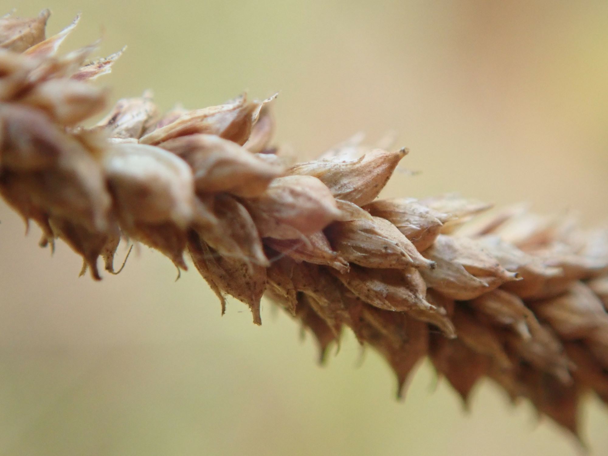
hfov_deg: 19.6
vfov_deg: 14.8
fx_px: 1756
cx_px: 304
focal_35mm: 100
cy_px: 228
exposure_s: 1/400
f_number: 4.9
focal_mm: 18
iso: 800
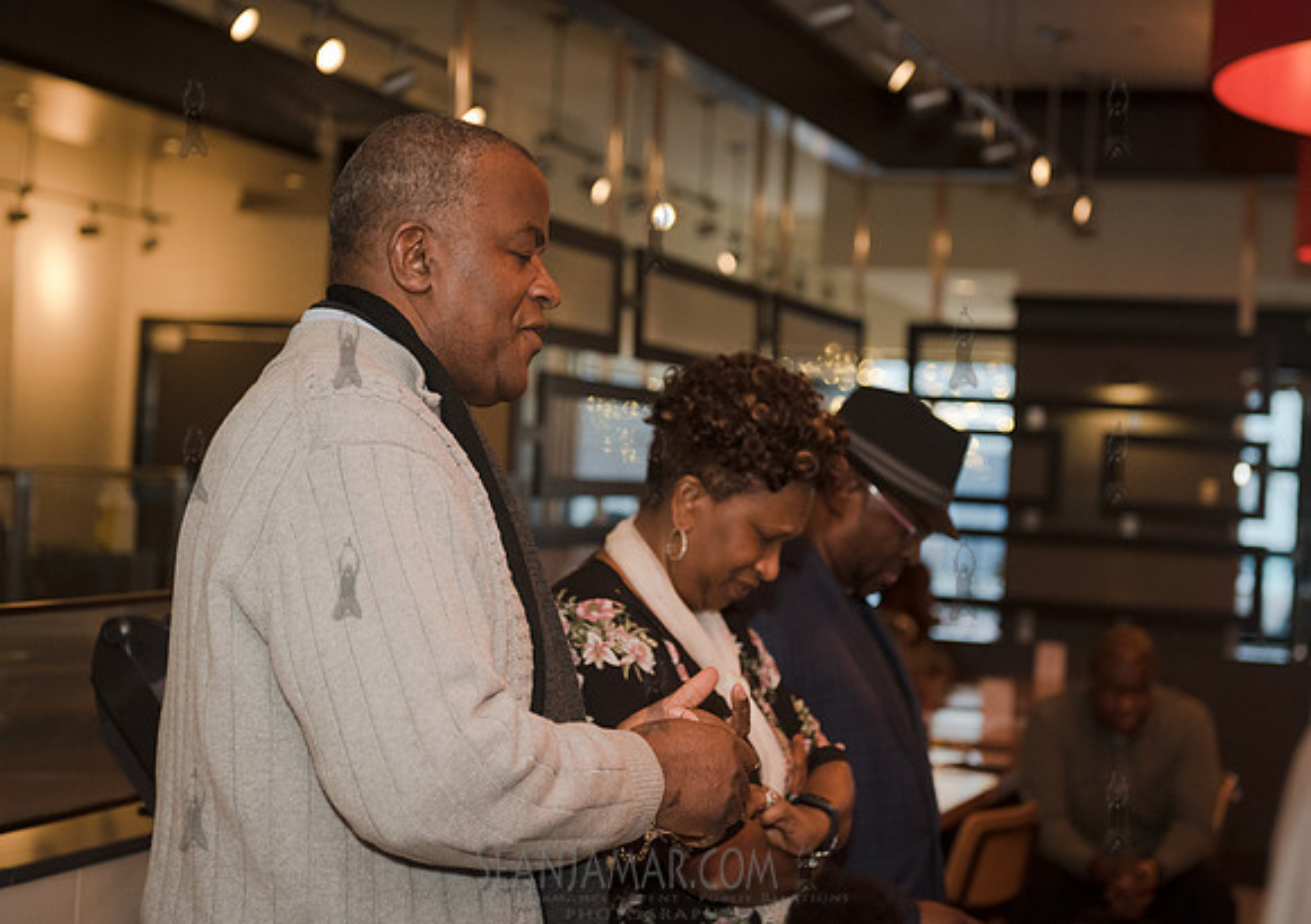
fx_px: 2582
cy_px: 407
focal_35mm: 70
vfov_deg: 20.3
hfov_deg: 28.5
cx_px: 662
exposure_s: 1/320
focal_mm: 60
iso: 1250
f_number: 3.5
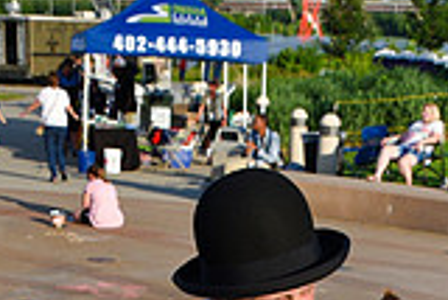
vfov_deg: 11.1
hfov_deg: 17.6
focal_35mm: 116
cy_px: 534
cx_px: 283
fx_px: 1445
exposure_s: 1/320
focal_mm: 32
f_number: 9
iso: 200
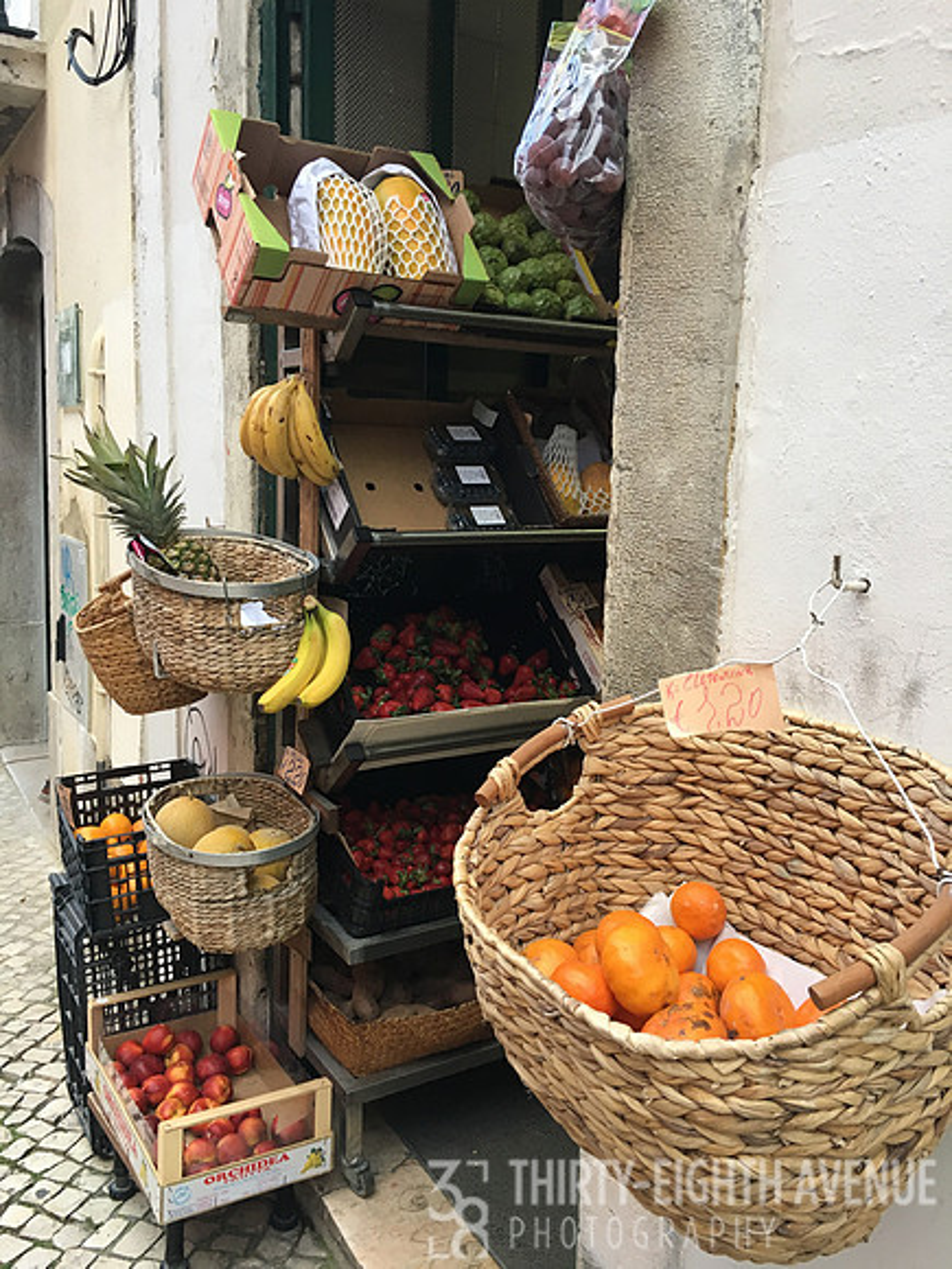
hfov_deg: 48.2
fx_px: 1063
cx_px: 476
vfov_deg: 61.7
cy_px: 634
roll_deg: -2.0
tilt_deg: -9.1
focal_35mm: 29
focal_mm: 4.15
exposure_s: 1/33
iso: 40
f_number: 2.2
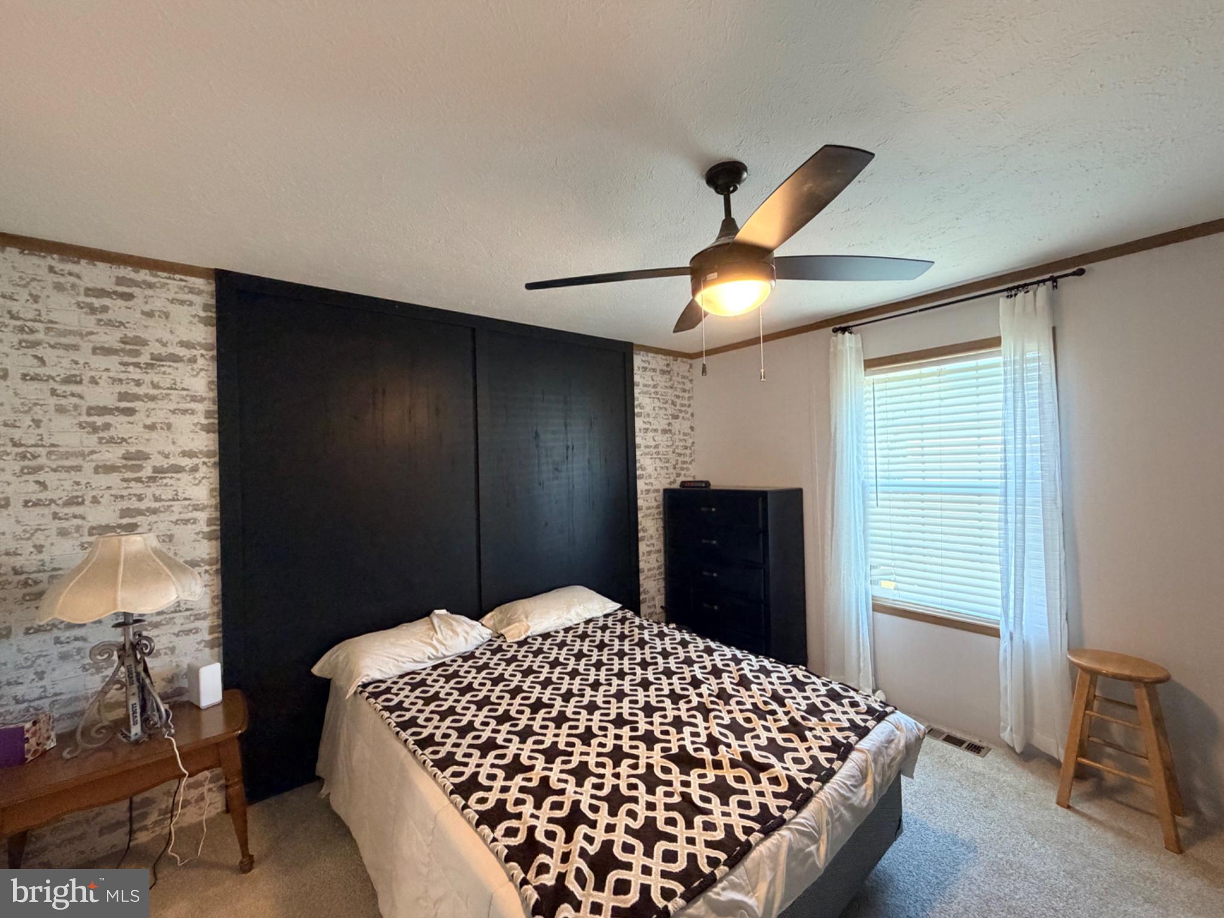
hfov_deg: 102.1
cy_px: 459
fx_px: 495
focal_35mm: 14
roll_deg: +2.2
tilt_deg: +0.0
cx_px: 612
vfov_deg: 85.7
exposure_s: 1/60
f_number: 2.2
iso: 400
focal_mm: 2.22
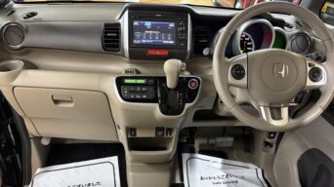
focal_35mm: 29
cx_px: 170
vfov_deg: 39.9
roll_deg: -2.7
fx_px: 257
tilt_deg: -31.5
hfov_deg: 66.1
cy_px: 114
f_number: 1.6
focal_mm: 5.96
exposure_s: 1/49
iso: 500
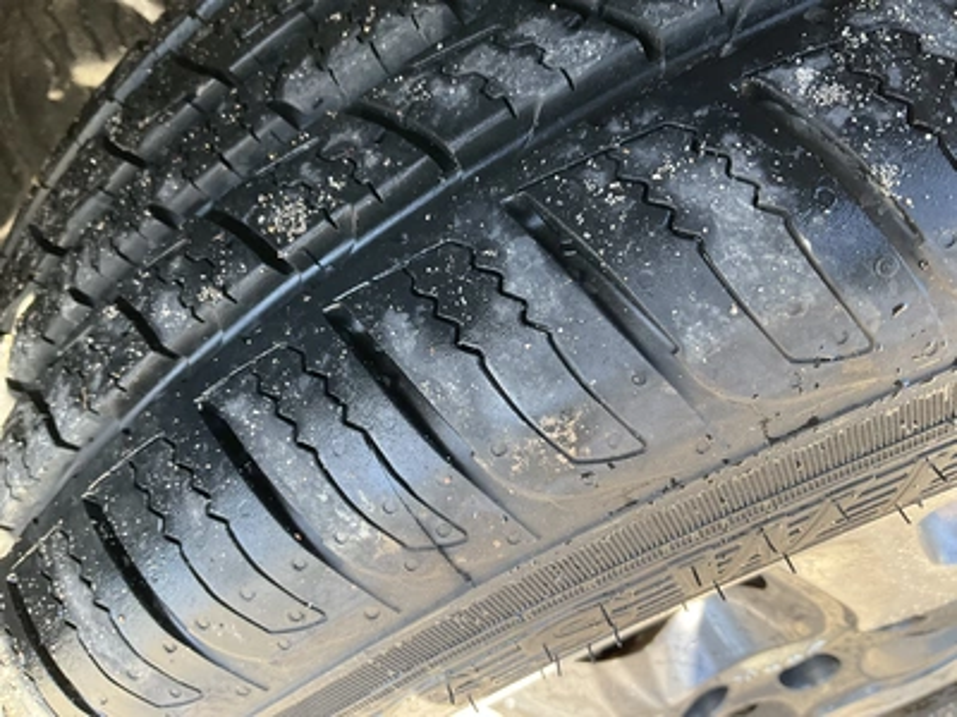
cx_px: 478
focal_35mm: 29
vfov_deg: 48.2
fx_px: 802
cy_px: 358
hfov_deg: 61.7
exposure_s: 1/91
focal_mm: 3
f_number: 1.8
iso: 64
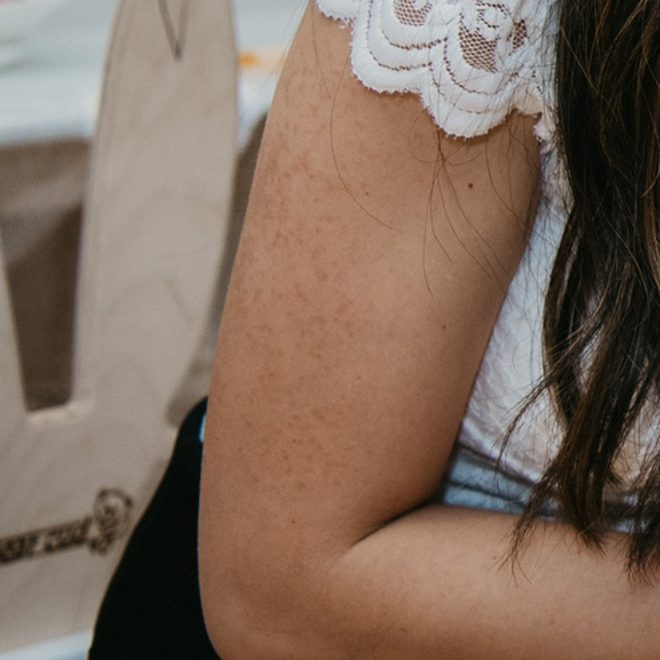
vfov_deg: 10.7
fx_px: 3451
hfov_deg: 9.9
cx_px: 1471
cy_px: -164
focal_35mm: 160
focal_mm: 35
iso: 160
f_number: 3.2
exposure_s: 1/200
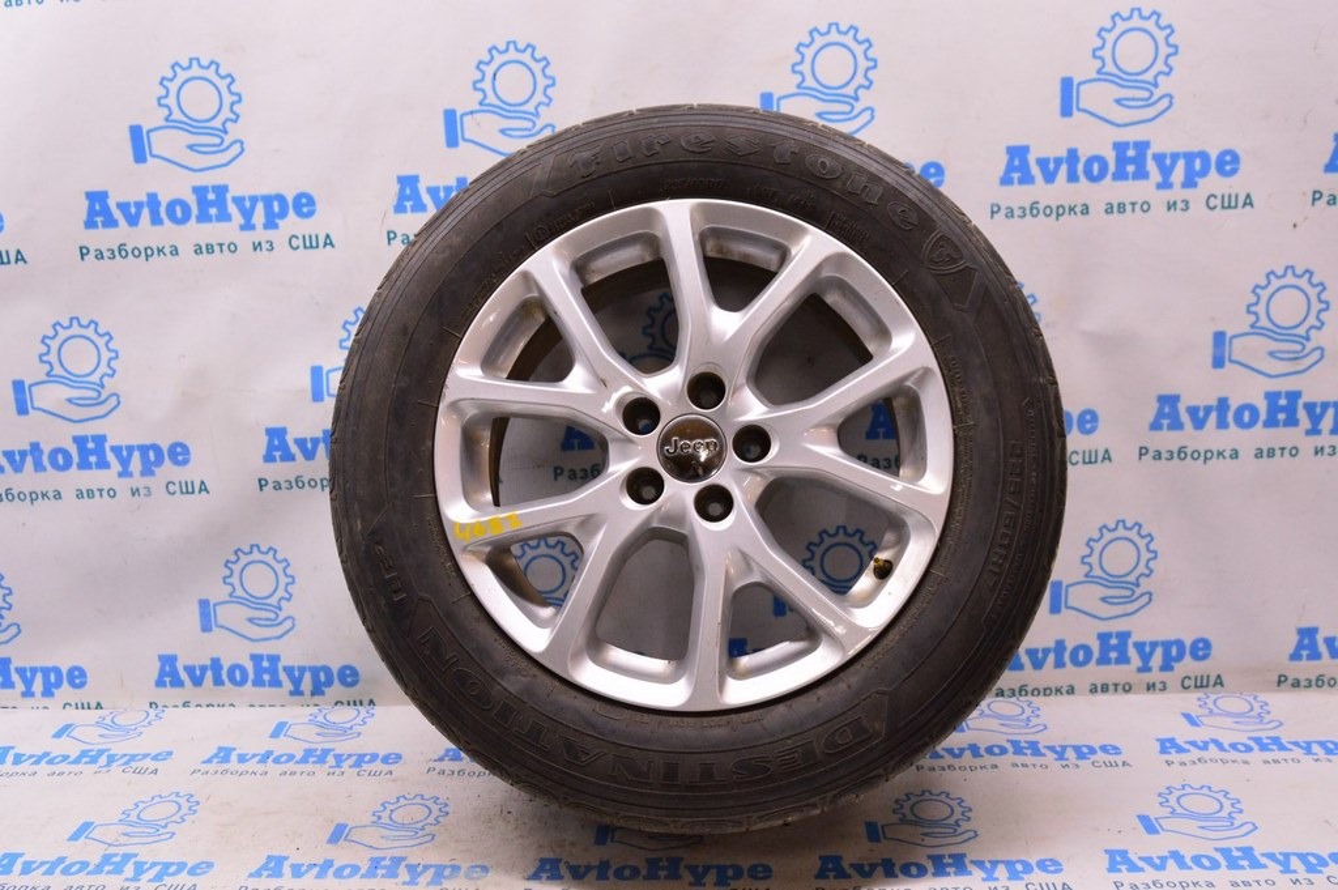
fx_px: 1225
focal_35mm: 33
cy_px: 445
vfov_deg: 39.9
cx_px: 669
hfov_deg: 57.3
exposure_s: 1/60
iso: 1600
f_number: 8
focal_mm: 22
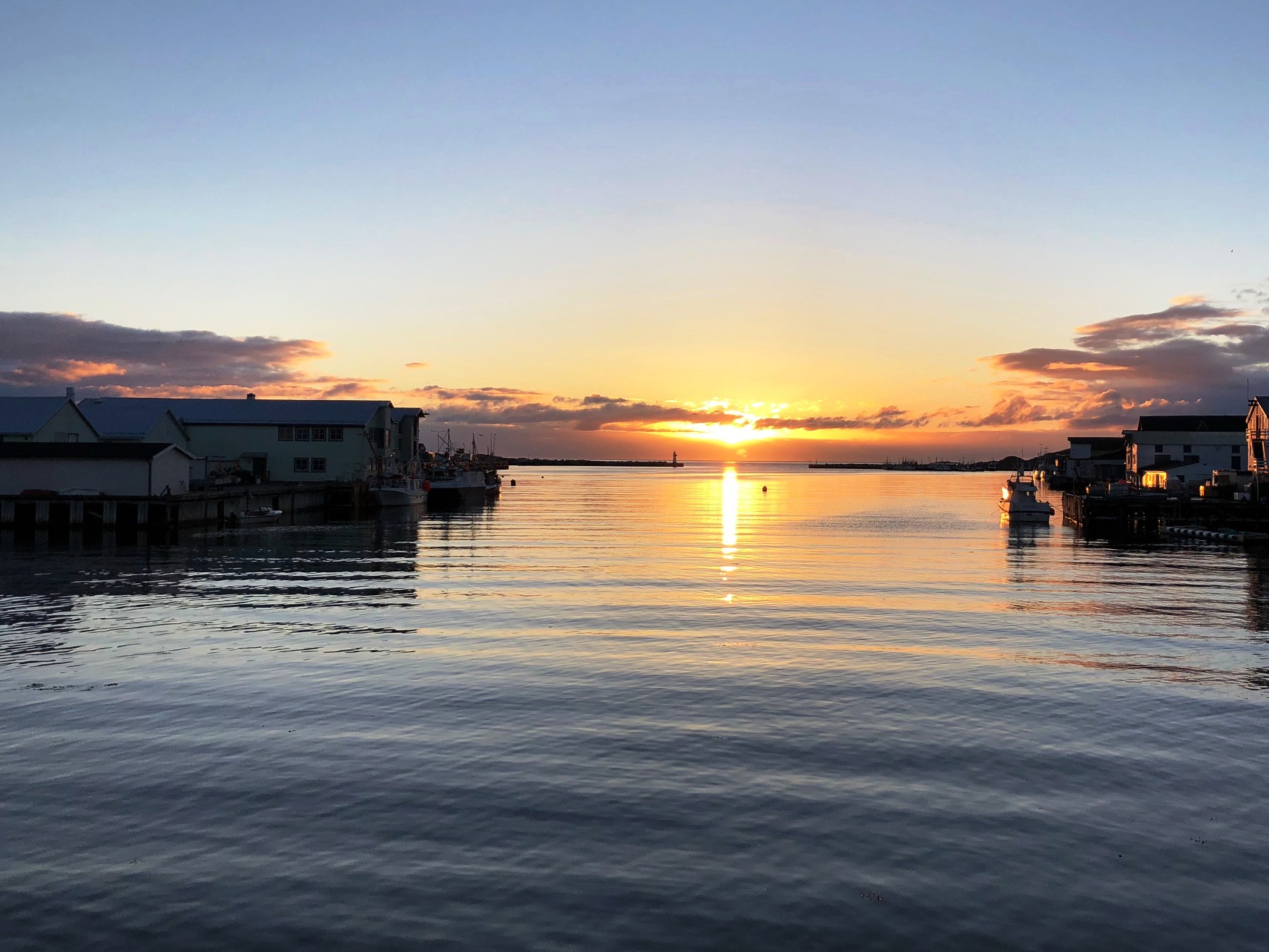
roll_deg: -0.2
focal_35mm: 33
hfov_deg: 55.1
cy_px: 445
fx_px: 1210
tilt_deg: +1.7
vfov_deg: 42.9
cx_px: 734
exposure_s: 1/1066
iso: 20
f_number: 1.8
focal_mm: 4
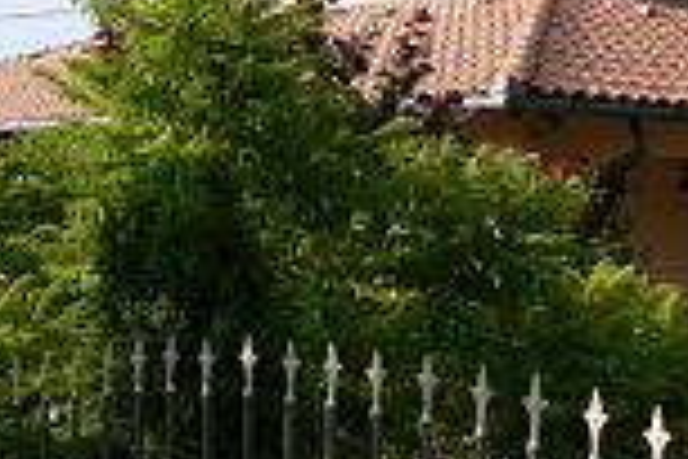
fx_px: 1815
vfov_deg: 14.4
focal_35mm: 95
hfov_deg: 20.7
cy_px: 135
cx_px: 701
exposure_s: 1/640
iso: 80
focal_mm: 5.2
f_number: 2.8
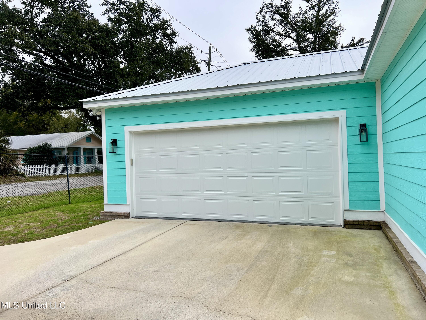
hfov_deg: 67.3
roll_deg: +2.1
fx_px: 320
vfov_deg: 53.1
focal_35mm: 26
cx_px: 213
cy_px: 160
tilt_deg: +0.7
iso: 50
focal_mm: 5.7
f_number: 1.5
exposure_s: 1/2632
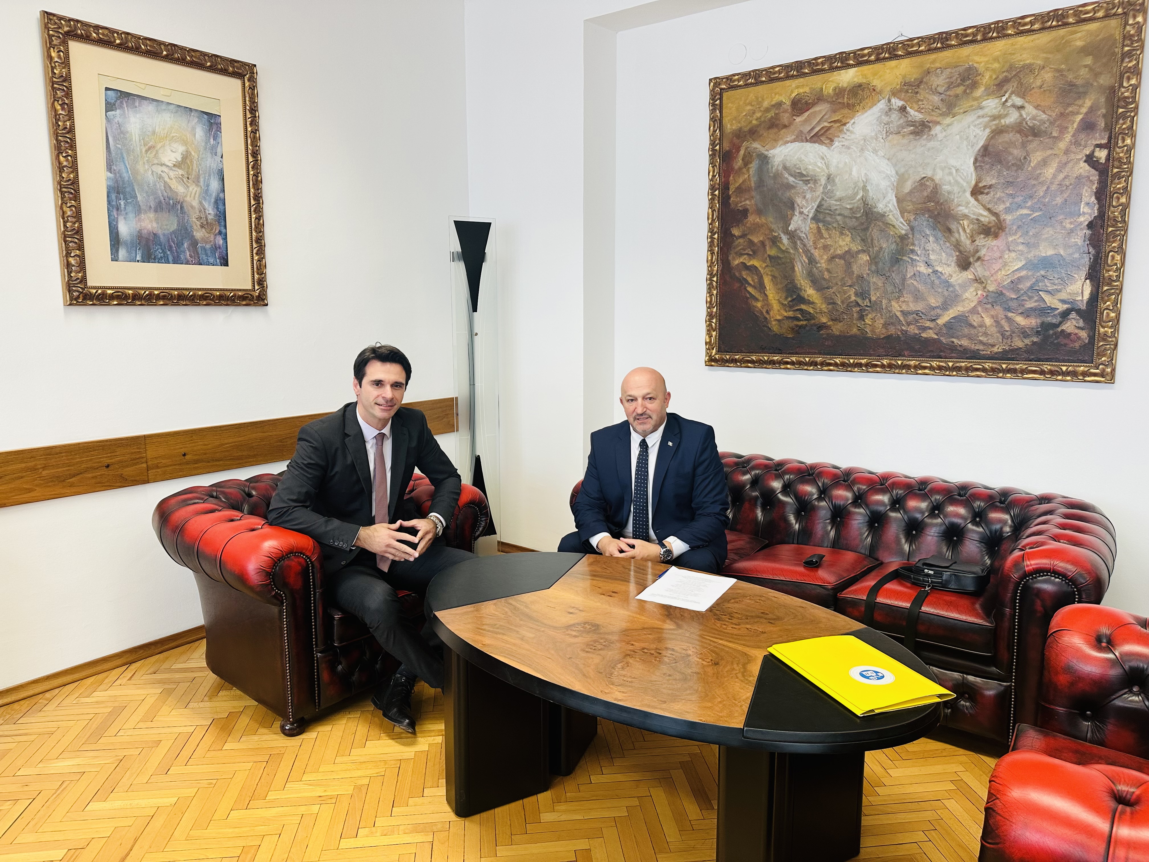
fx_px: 797
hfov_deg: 71.6
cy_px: 431
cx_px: 574
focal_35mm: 24
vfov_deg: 56.8
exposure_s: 1/50
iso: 125
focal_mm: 6.86
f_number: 1.78
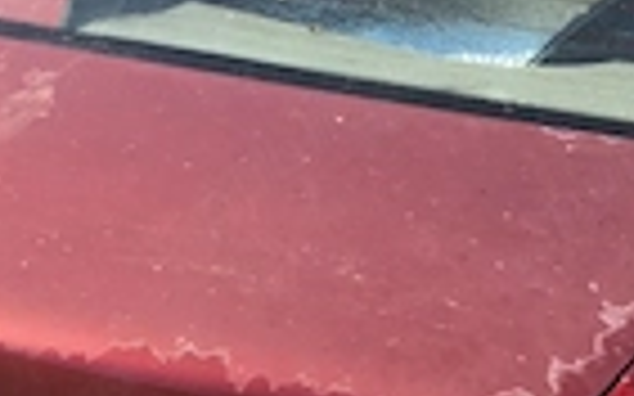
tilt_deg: -30.8
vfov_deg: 14.3
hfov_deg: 23.3
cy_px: 526
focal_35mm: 87
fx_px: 1503
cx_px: 76
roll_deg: +2.2
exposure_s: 1/620
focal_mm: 4.15
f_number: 2.2
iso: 25
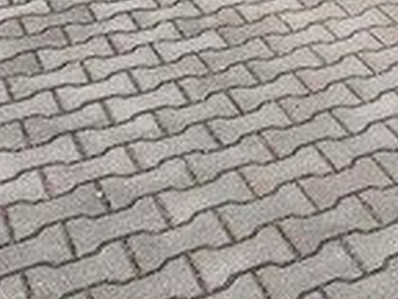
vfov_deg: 15.3
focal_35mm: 88
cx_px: 638
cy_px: -167
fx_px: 1012
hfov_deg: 18.9
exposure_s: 1/932
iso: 50
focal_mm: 6.14
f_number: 1.65
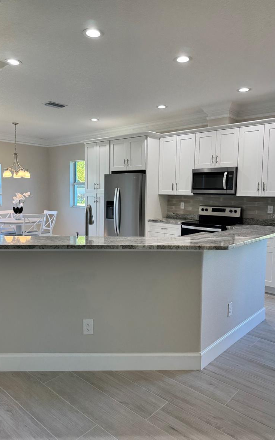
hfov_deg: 47.6
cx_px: 129
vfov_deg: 70.4
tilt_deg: -5.0
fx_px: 312
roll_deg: -0.1
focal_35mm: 26
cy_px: 216
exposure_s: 1/120
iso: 100
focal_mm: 6.76
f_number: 1.78
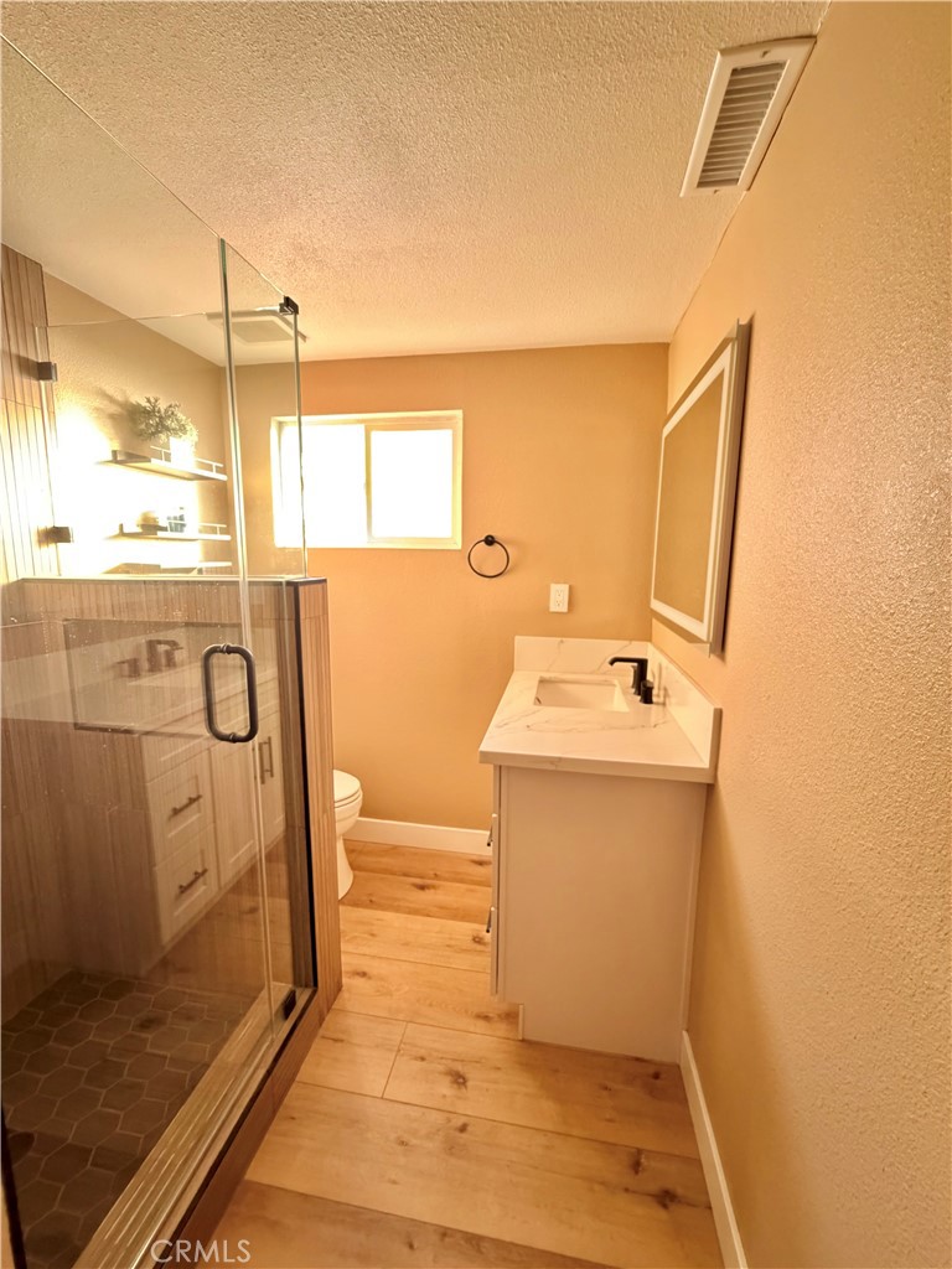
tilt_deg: -7.6
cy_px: 634
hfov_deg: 85.7
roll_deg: -1.4
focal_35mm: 14
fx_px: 513
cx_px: 476
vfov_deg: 102.1
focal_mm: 2.22
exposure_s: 1/40
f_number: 2.2
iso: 1250
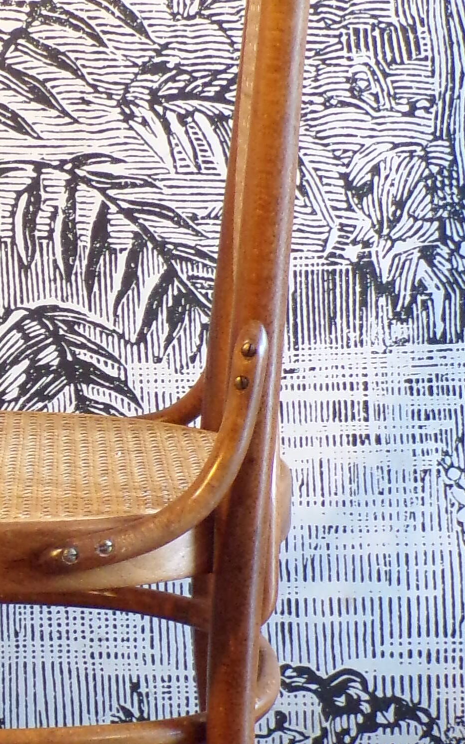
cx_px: 8
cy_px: 375
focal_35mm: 105
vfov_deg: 19.8
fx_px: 2130
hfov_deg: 12.3
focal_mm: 5.8
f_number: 3.2
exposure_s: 1/17
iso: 381
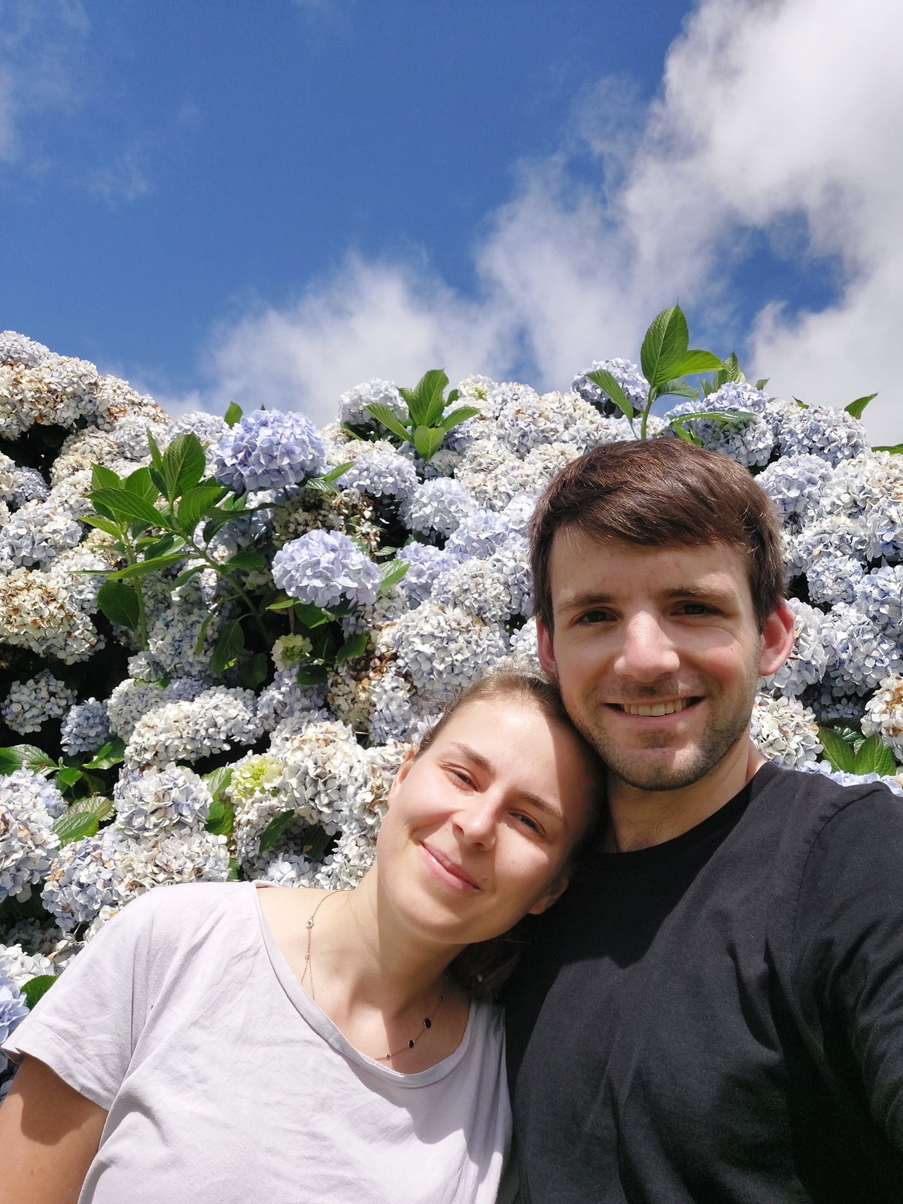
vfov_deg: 69.4
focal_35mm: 25
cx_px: 452
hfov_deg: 54.9
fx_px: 870
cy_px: 602
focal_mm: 3.72
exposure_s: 1/1158
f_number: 2.2
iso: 40
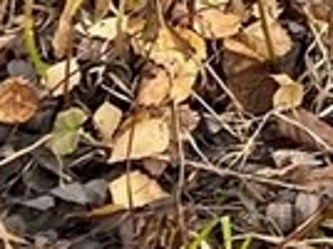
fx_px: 1911
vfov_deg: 6.5
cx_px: 1126
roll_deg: -2.0
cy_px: -605
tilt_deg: -26.5
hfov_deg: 8.0
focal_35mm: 199
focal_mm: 4.25
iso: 40
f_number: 1.8
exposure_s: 1/122
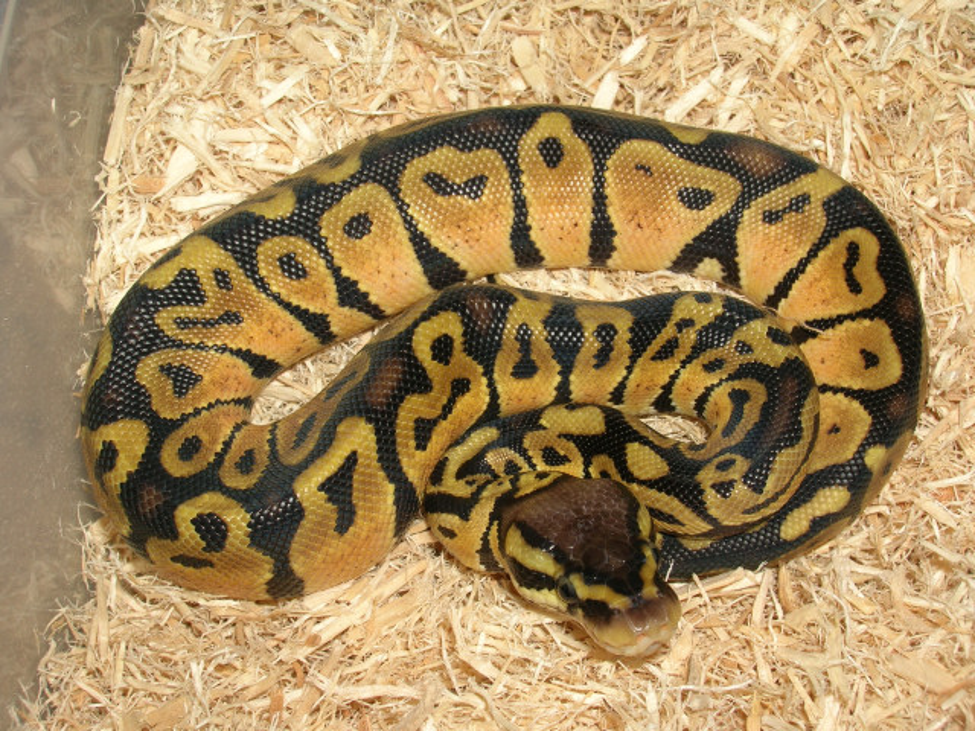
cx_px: 488
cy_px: 366
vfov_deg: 31.5
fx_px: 1296
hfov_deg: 41.2
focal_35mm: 46
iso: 50
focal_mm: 7.7
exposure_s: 1/60.1
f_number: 5.4
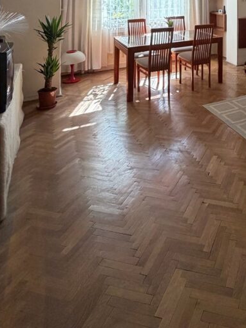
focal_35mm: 33
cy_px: -16
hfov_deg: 38.4
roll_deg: +0.2
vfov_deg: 44.8
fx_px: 313
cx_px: 243
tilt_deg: +0.3
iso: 250
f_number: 2.2
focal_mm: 2.22
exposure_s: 1/121
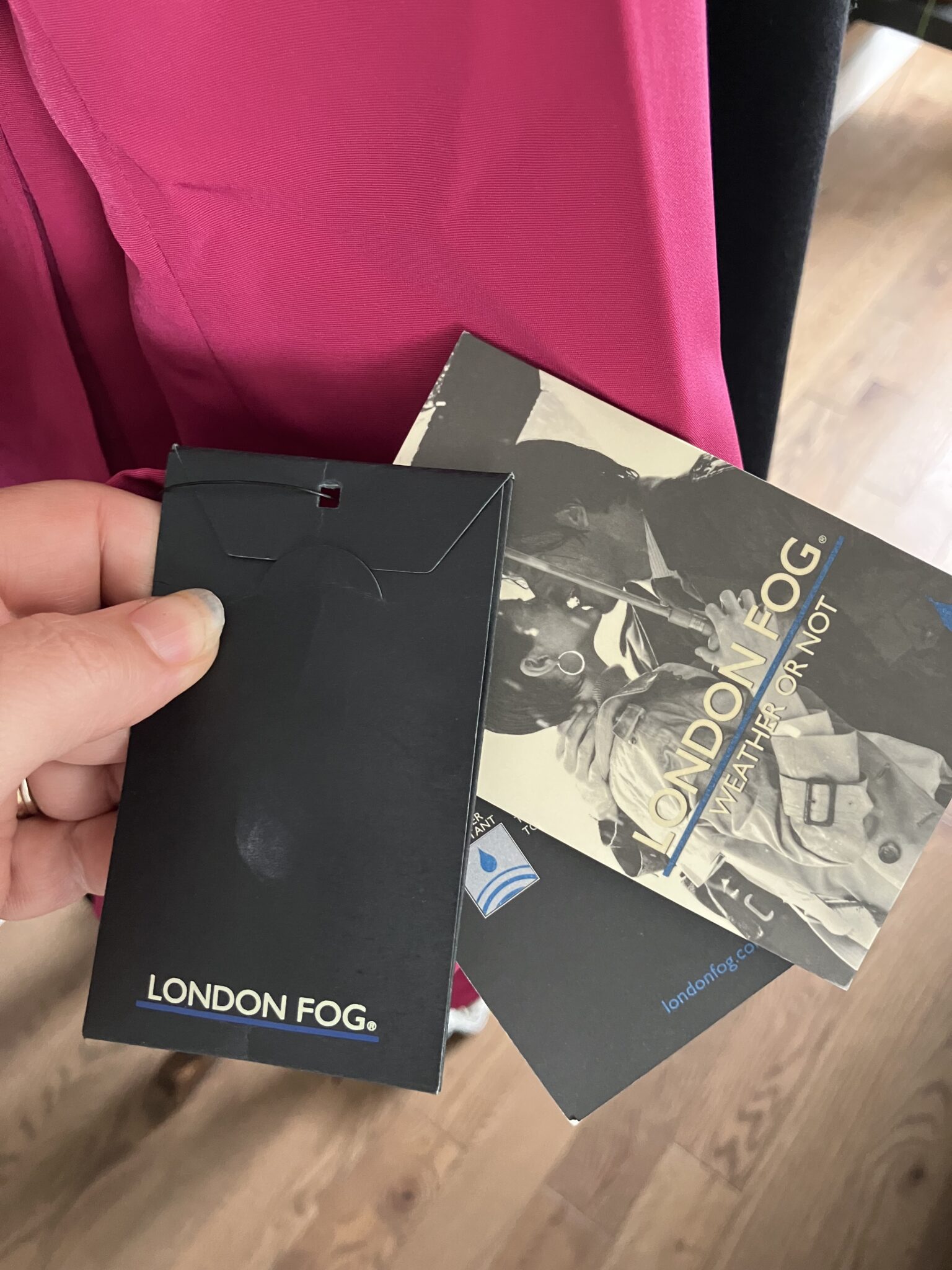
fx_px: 1027
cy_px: 635
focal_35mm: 28
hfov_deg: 49.7
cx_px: 476
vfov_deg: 63.4
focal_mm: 3.99
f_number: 1.8
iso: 320
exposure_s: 1/58
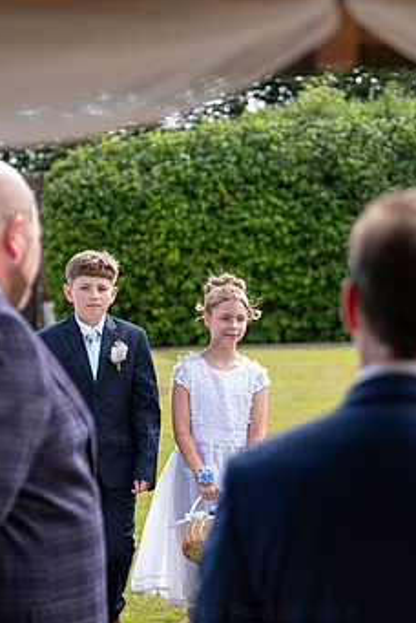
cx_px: 201
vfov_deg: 14.5
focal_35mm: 141
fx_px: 2439
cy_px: 367
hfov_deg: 9.7
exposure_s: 1/640
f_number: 3.2
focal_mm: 71.5
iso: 200
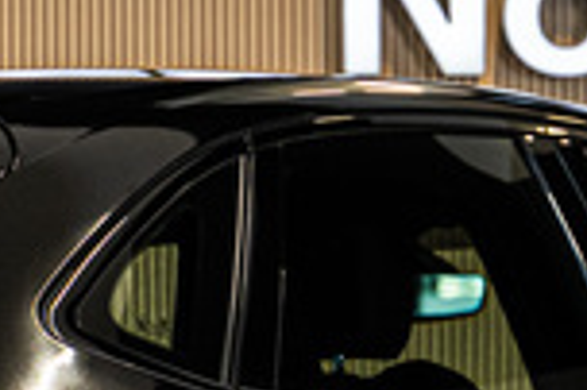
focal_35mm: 390
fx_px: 6352
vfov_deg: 3.5
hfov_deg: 5.3
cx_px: -64
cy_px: 506
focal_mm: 58
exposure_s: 1/160
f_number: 4
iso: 640
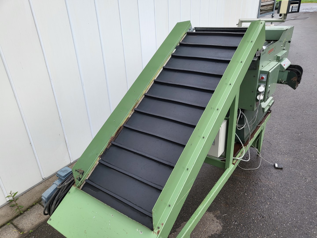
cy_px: 119
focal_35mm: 26
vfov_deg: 53.1
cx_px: 158
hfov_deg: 67.3
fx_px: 238
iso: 50
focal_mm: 4.25
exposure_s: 1/557
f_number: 1.8
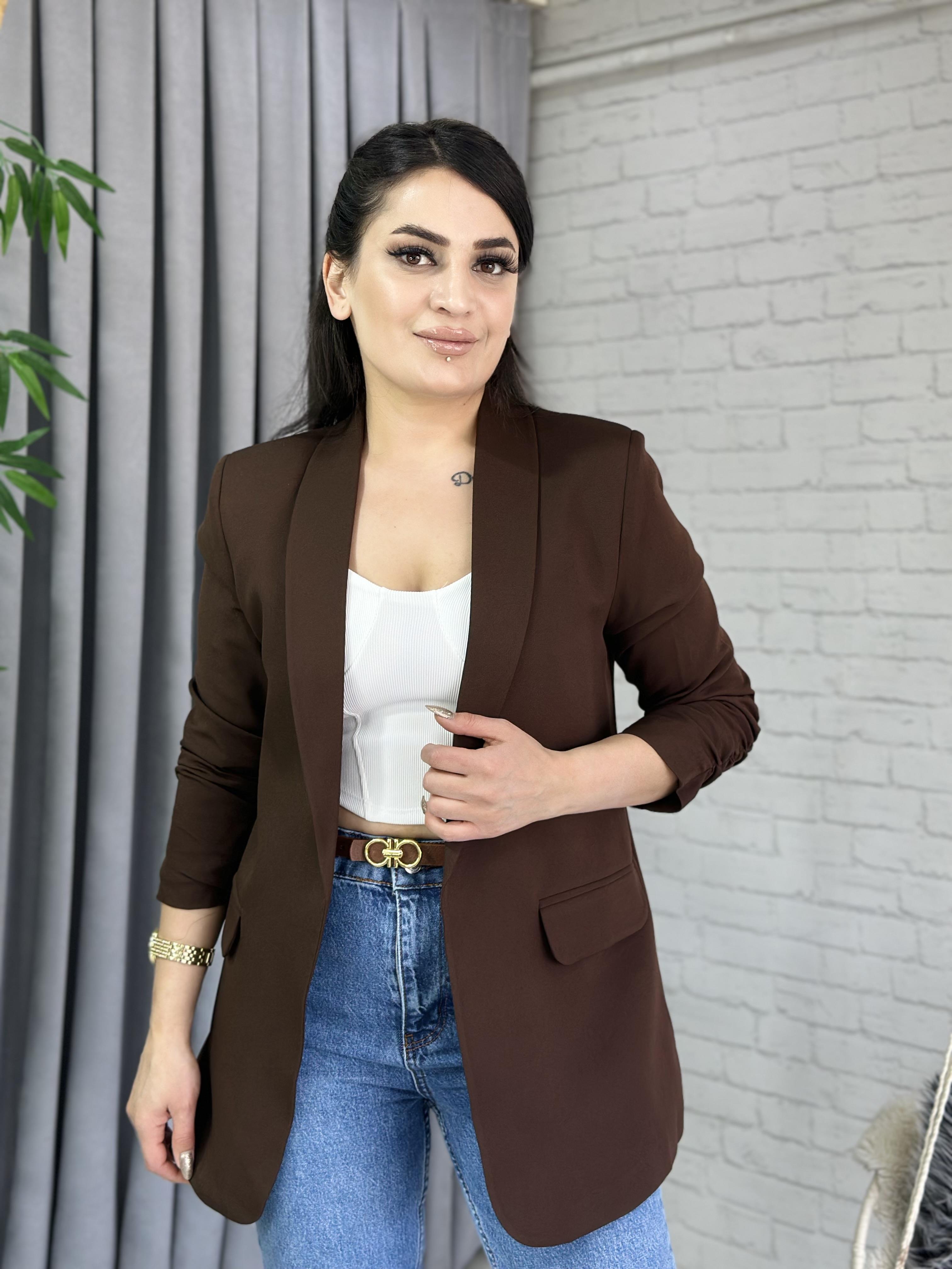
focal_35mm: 48
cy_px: 634
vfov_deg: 39.7
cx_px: 476
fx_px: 1760
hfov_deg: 30.3
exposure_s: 1/100
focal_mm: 6.86
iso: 80
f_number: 1.78
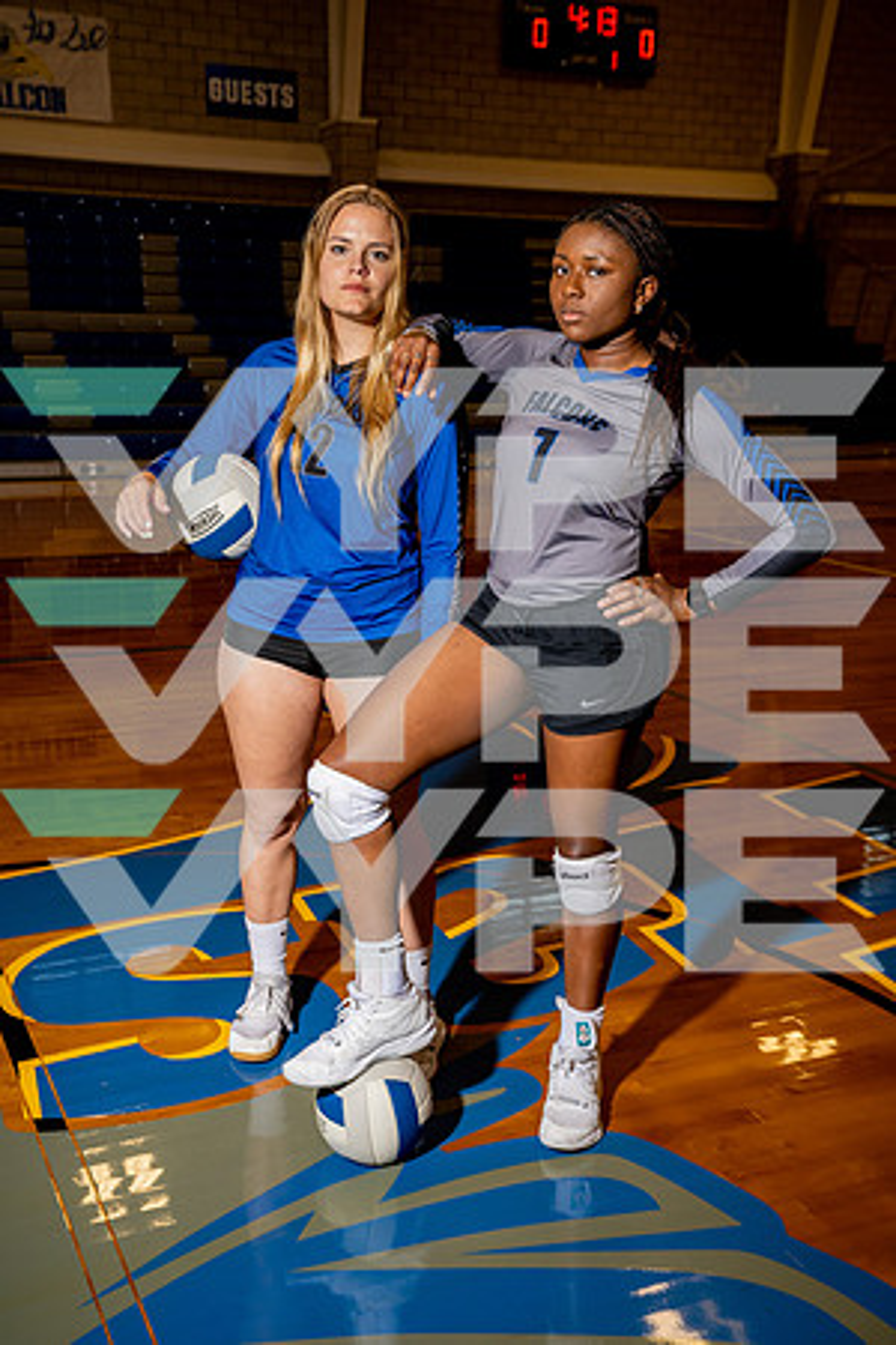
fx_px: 1493
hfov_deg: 33.4
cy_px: 672
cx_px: 448
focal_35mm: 40
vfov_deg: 48.5
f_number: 5.6
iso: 200
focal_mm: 40
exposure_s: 1/250
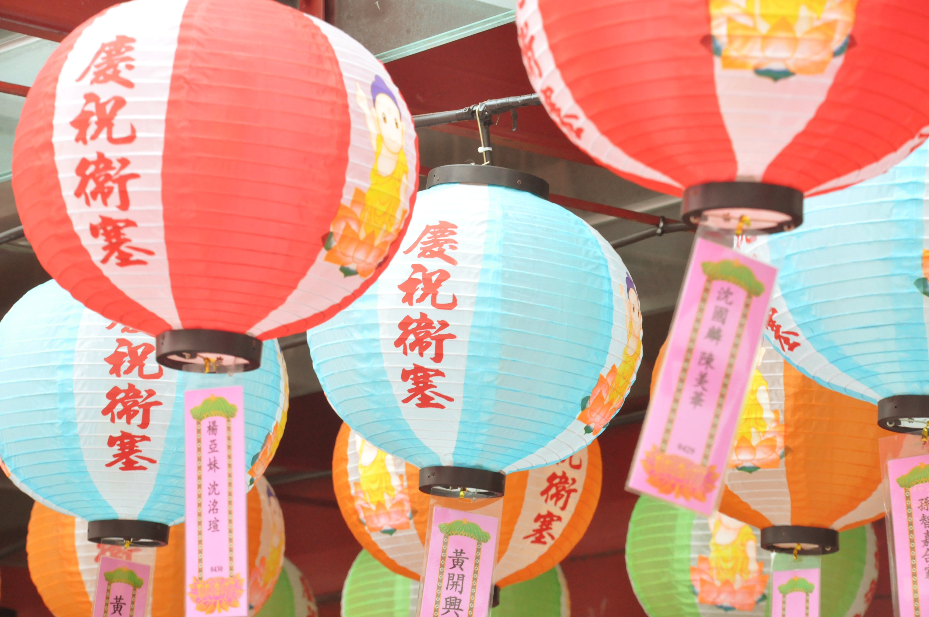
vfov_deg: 8.7
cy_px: 308
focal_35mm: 158
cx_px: 464
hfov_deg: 13.1
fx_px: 4059
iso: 1600
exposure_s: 1/10
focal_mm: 105
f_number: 10
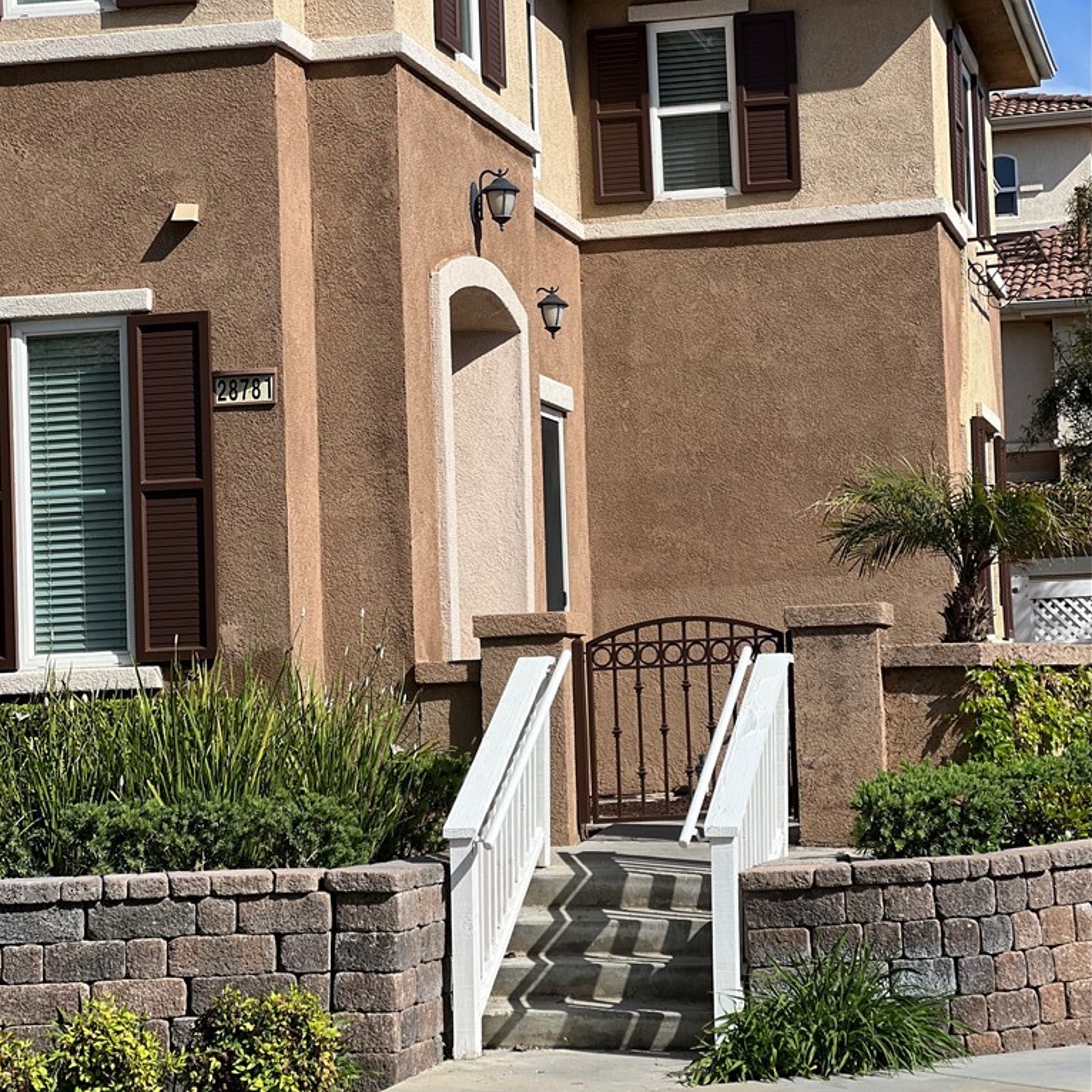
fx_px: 3248
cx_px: 546
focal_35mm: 91
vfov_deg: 19.1
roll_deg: +3.3
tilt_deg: +5.3
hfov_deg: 19.1
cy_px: 472
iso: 32
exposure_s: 1/927
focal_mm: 9
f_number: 2.8
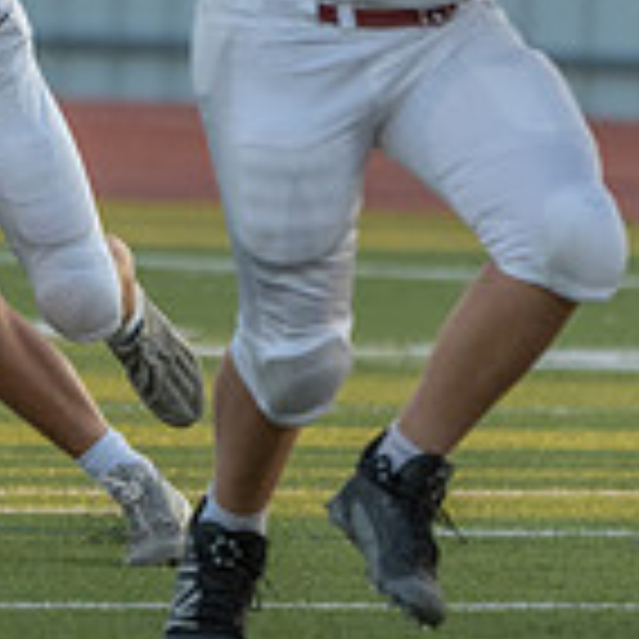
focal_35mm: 1521
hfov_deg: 1.2
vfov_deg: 1.2
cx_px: -138
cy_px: -91
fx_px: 31766
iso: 640
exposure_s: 1/1000
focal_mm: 400
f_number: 5.6
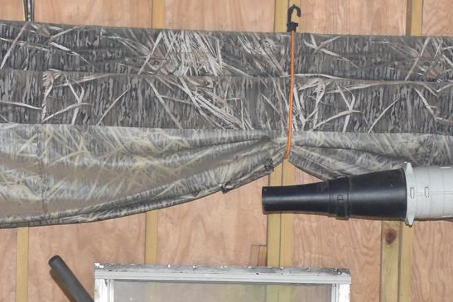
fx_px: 2050
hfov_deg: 12.6
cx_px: 259
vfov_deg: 8.3
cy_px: 369
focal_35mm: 163
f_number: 4.2
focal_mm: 29
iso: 800
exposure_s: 1/80
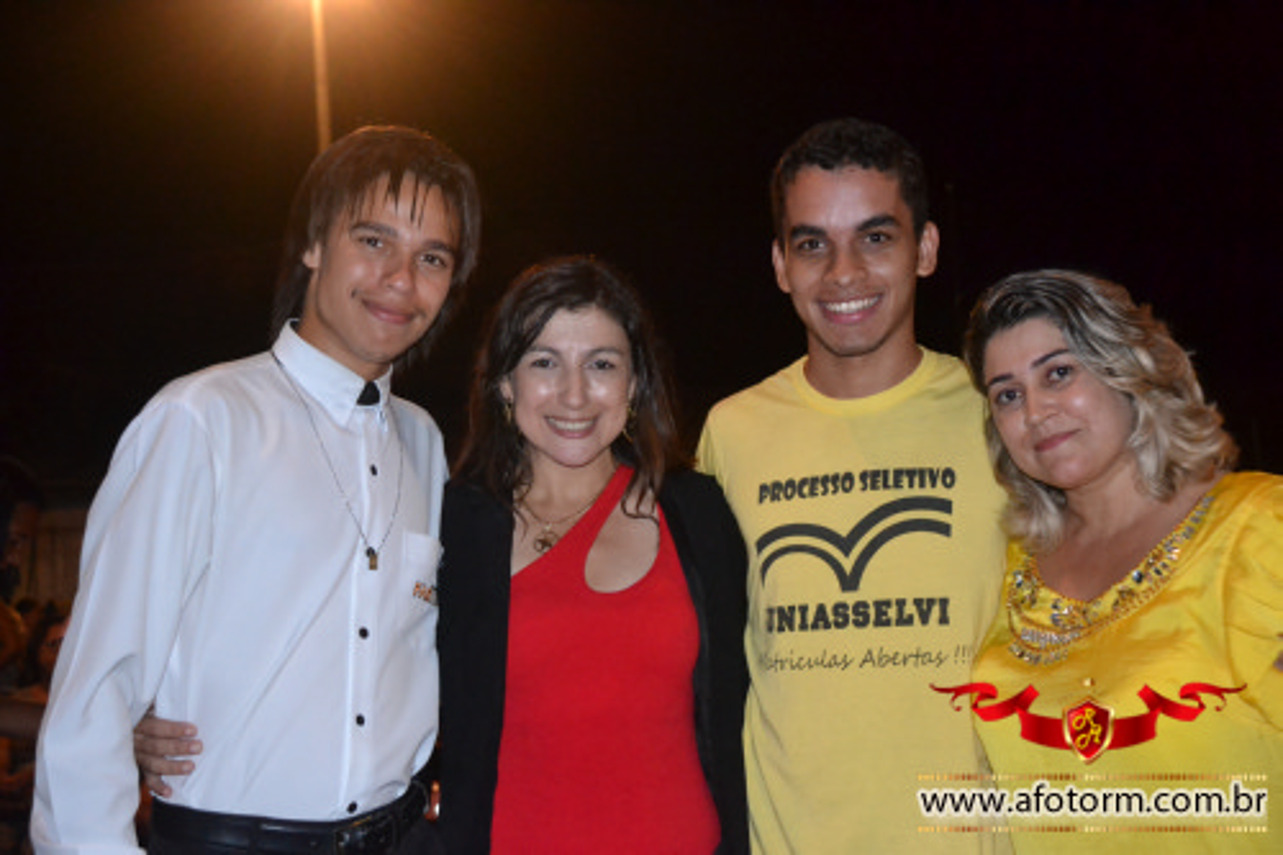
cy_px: 428
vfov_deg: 25.7
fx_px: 1870
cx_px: 642
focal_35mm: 52
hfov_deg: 37.9
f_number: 4.2
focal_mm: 35
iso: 3200
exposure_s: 1/60
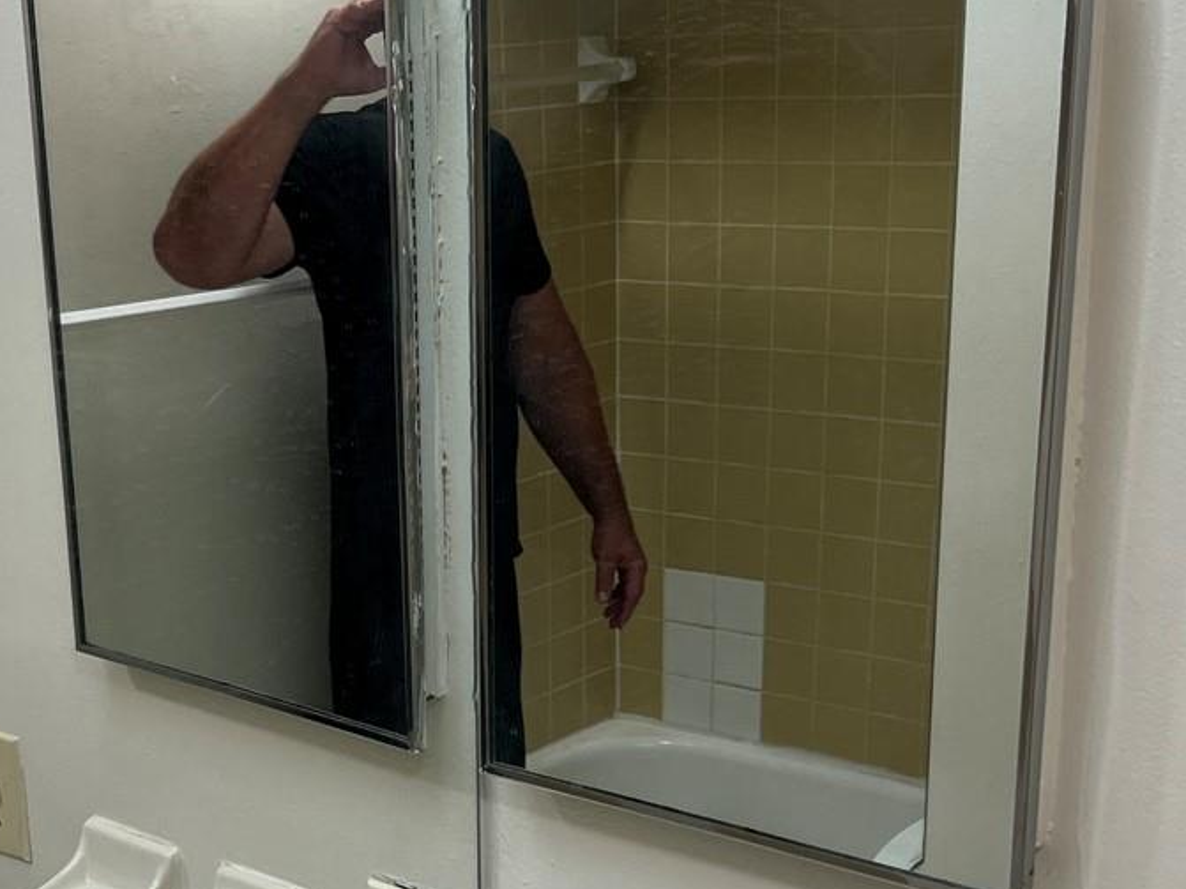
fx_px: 2124
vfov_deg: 23.4
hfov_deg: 31.0
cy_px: 689
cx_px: 396
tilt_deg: -17.7
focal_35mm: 62
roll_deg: +1.1
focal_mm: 5.7
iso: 100
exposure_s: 1/120
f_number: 1.5
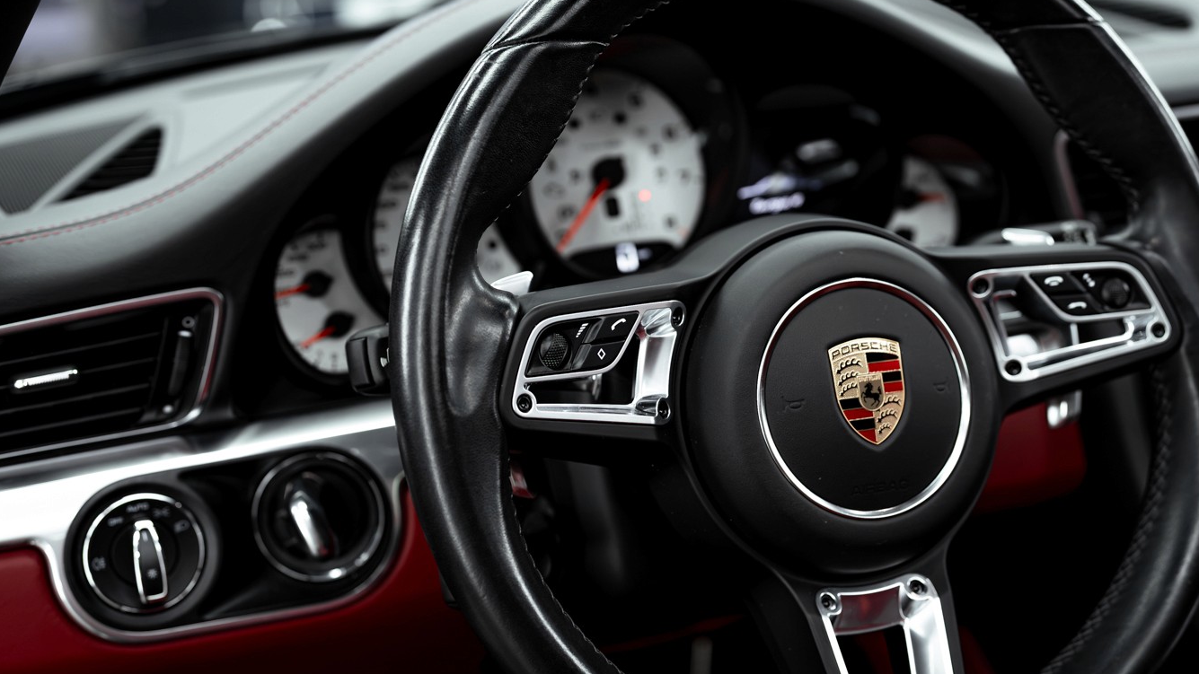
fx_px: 1685
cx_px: 602
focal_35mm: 53
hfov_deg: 39.2
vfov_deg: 22.6
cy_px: 337
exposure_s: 1/250
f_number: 2.8
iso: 1000
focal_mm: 50
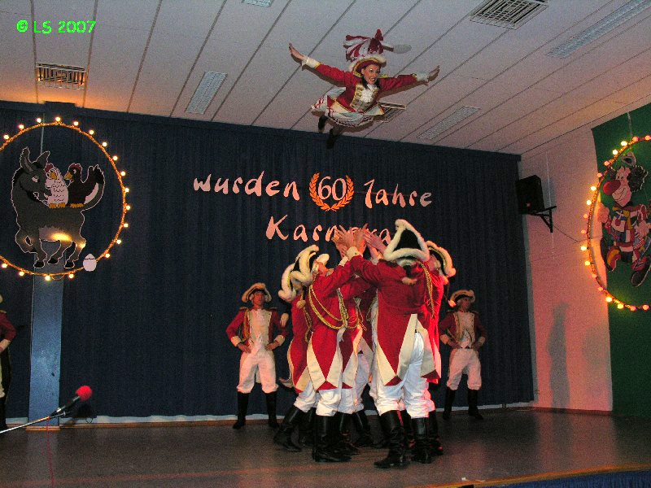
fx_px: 696
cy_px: 244
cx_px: 326
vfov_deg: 38.7
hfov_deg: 50.1
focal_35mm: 37
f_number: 4
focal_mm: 9.5
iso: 200
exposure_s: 1/60.1
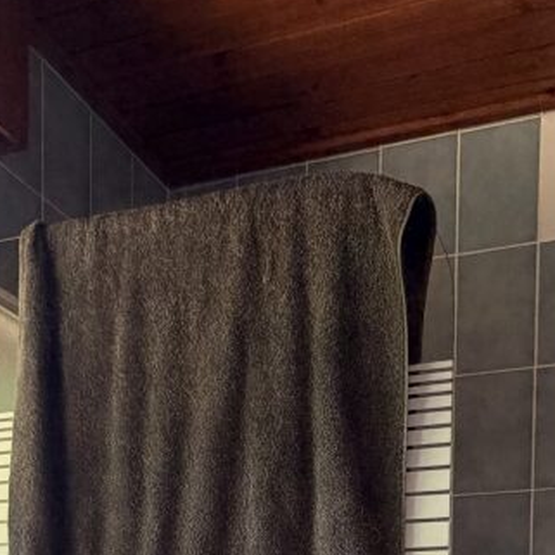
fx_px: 980
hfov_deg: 31.6
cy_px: 745
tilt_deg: -3.0
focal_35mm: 54
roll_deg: -0.2
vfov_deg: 26.3
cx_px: 277
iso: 320
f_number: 2.2
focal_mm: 2.22
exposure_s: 1/96
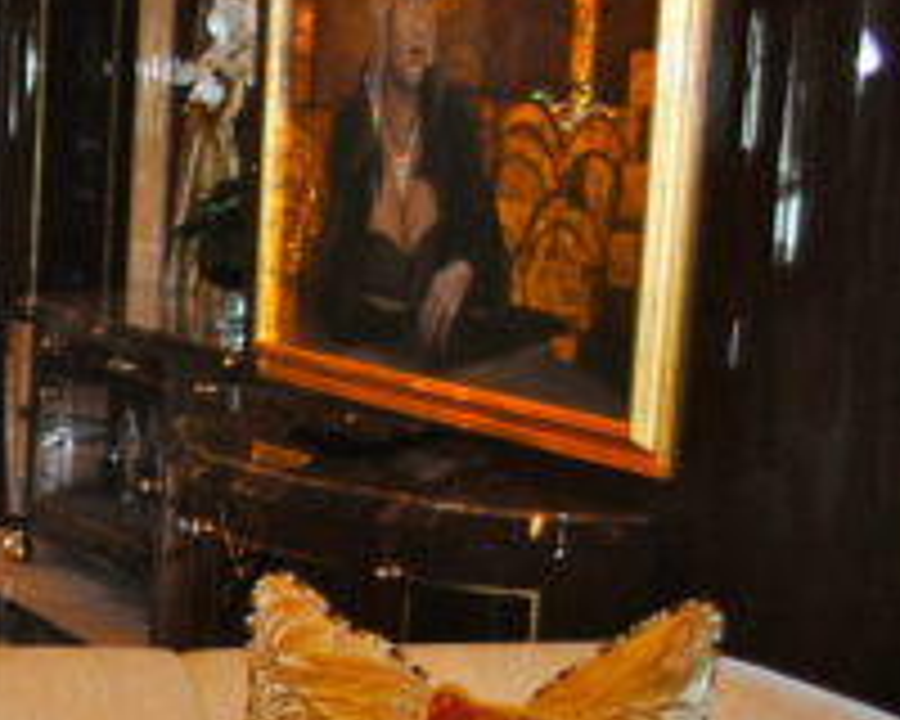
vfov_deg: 12.8
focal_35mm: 119
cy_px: 734
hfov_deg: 14.2
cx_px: -756
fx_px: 3170
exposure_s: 1/60
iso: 200
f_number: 4
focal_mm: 22
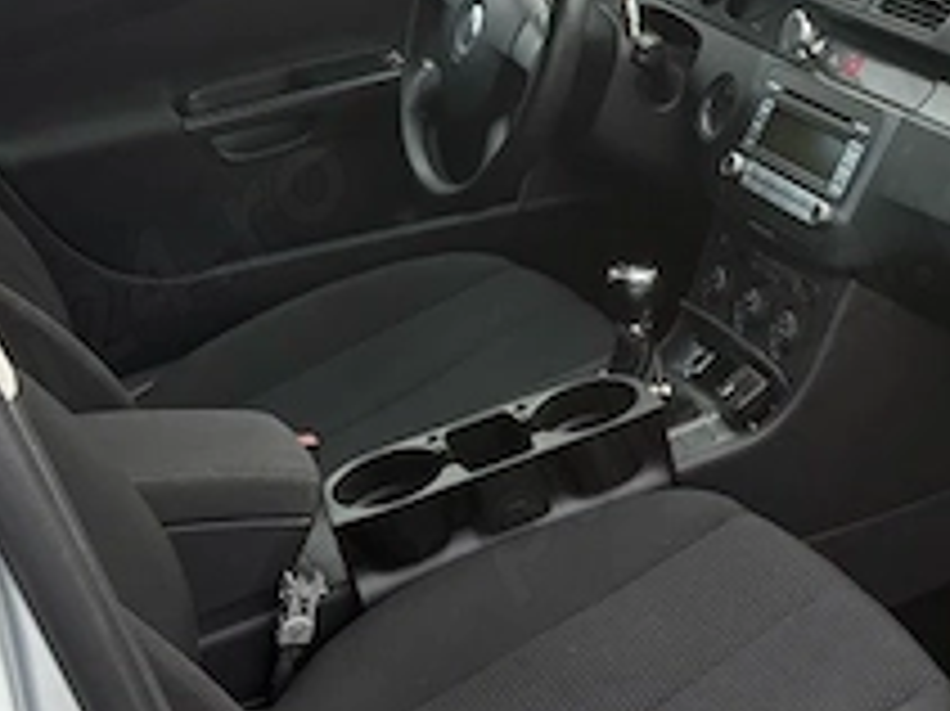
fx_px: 2030
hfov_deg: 25.1
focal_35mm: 74
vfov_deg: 19.9
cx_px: 936
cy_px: 378
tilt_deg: -24.2
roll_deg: +1.0
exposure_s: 1/810
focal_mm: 5.96
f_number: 1.6
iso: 64
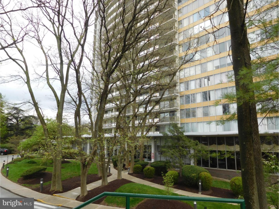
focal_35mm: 25
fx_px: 201
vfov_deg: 54.9
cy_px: 104
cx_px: 140
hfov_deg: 69.4
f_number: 3.4
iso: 125
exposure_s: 1/400
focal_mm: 4.5
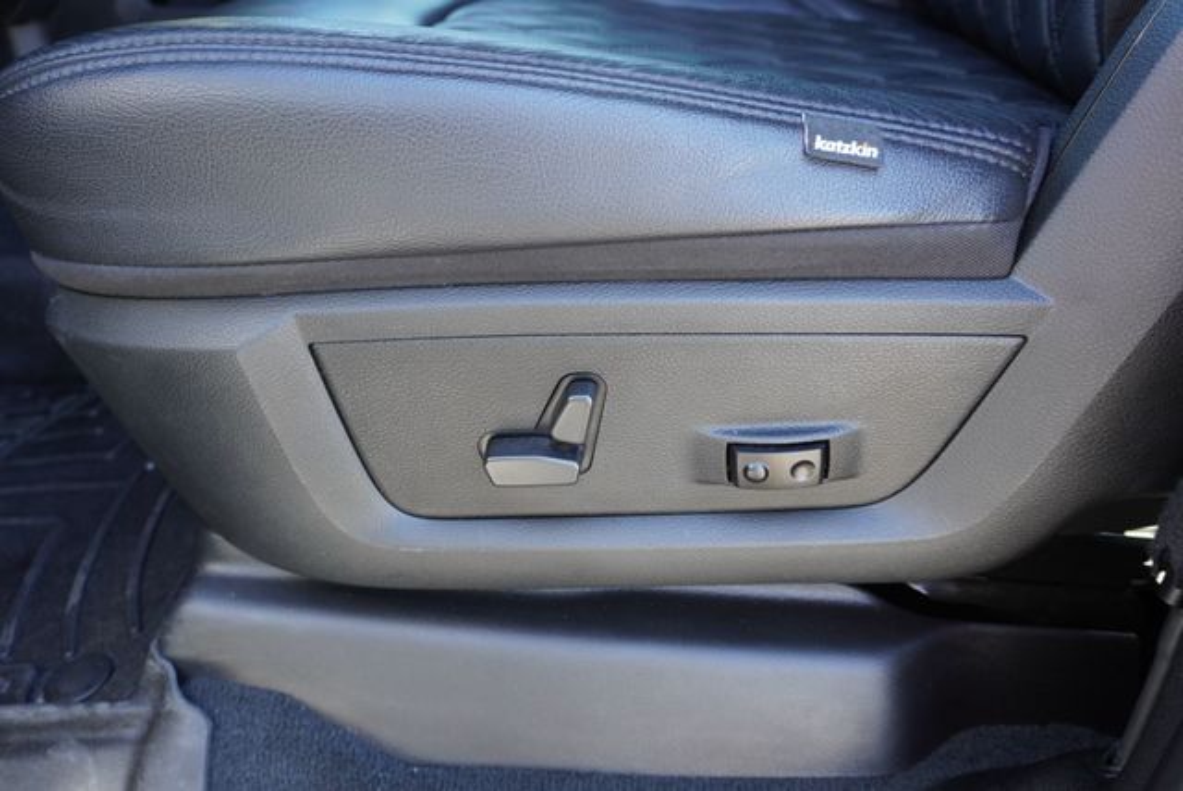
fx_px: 888
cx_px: 592
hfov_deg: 67.3
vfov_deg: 48.0
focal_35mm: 27
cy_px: 396
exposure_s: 1/60
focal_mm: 18
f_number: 4
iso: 400
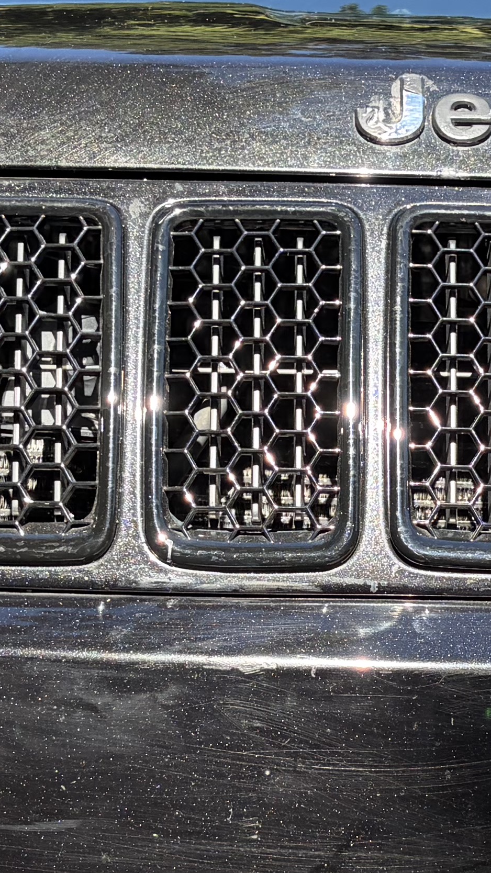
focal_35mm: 97
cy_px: 569
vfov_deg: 21.9
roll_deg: +0.6
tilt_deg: -4.6
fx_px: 2246
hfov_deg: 12.4
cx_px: 427
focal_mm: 5.96
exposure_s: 1/519
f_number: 1.6
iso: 50
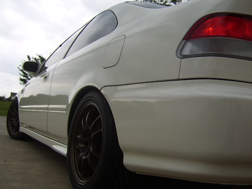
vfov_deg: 45.4
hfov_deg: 58.4
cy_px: 94
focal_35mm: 31
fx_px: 226
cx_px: 126
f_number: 2.7
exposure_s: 1/176
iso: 71
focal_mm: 8.13
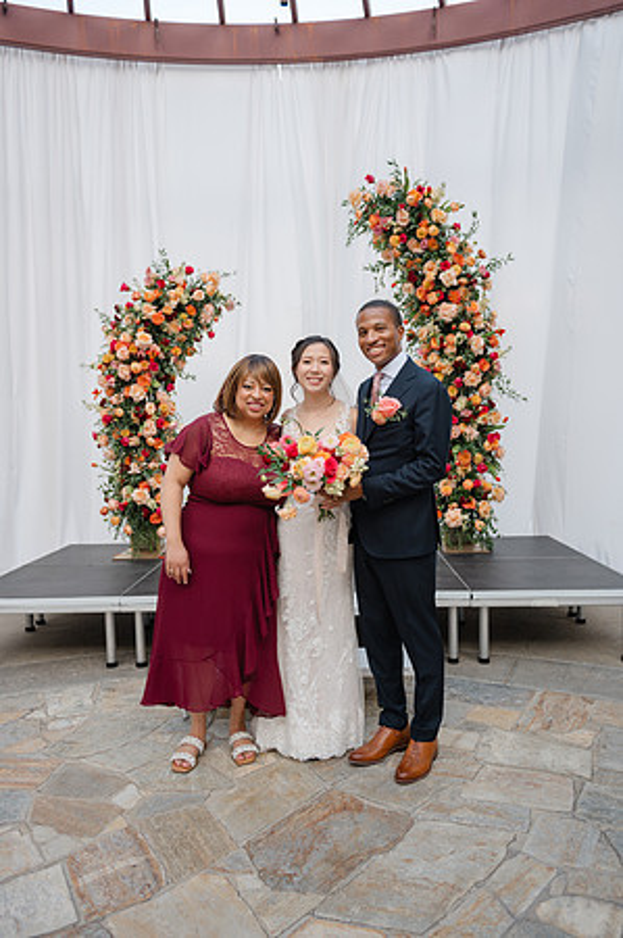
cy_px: 469
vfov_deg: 65.5
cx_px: 312
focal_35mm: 28
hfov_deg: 46.3
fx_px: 728
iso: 100
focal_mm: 28
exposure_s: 1/125
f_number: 4
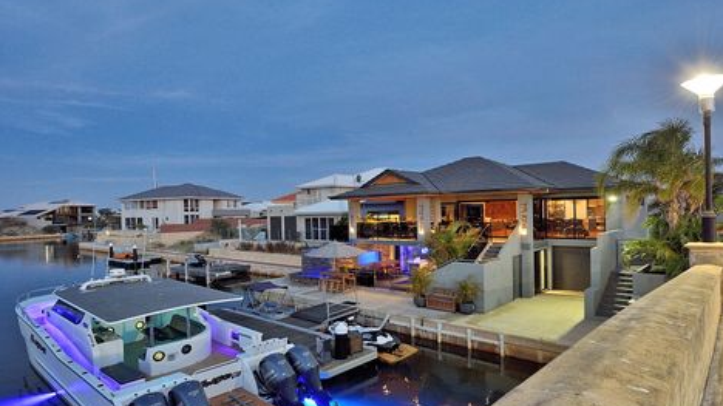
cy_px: 223
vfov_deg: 55.7
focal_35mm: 20
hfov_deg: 86.6
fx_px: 383
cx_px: 362
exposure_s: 1/4
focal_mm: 19
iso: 400
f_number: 8
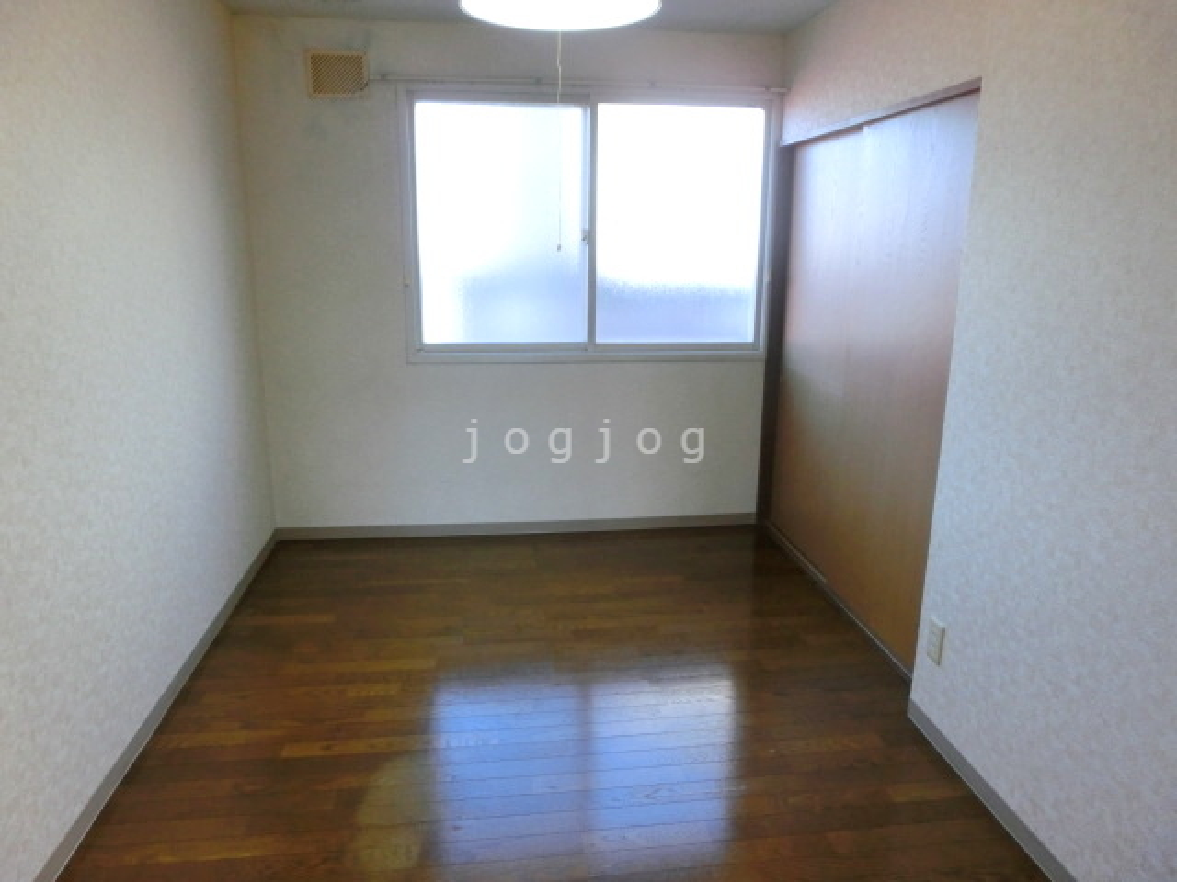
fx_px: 816
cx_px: 588
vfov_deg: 56.8
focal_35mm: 24
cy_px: 441
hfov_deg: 71.6
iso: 200
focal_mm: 4.24
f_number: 3
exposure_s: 1/125
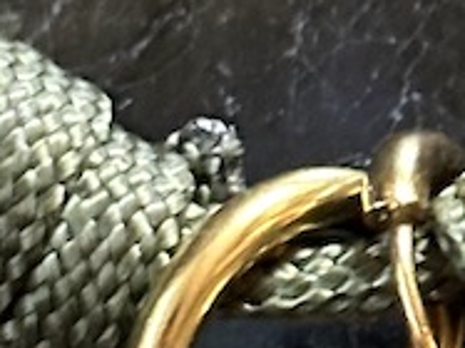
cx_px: 515
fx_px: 4954
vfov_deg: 4.0
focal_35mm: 369
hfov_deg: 5.4
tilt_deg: -87.9
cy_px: 450
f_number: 1.78
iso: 500
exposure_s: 1/33
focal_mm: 6.86
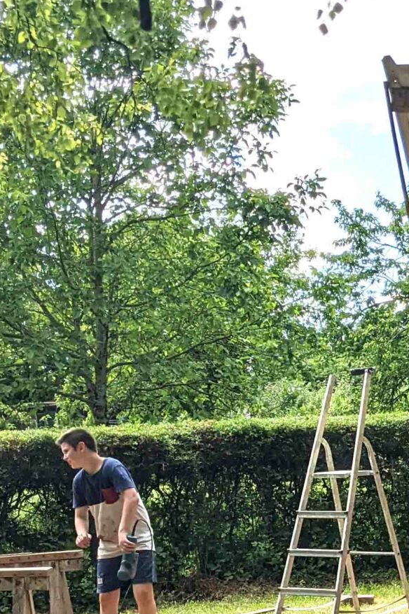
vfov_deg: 24.1
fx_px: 1398
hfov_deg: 16.2
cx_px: 443
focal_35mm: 82
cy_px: 546
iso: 42
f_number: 1.73
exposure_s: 1/1957
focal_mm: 4.38
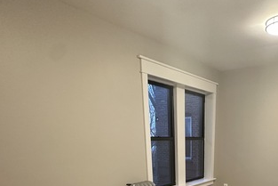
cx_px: 196
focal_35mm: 31
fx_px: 239
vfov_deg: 36.0
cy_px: 205
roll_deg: -0.4
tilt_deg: -15.6
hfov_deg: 58.2
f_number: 2.2
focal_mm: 2.22
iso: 250
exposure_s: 1/60
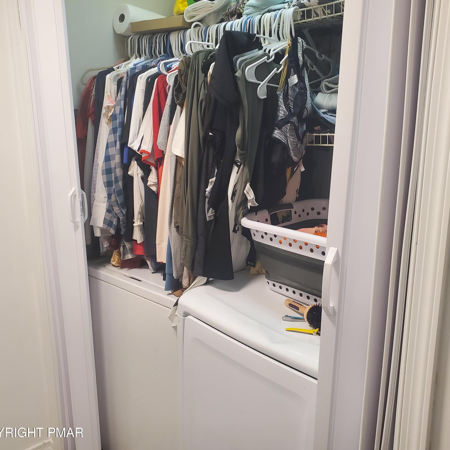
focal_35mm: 31
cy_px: 226
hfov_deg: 52.5
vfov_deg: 52.5
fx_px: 456
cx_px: 230
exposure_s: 1/60
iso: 200
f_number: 2.4
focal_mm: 4.3
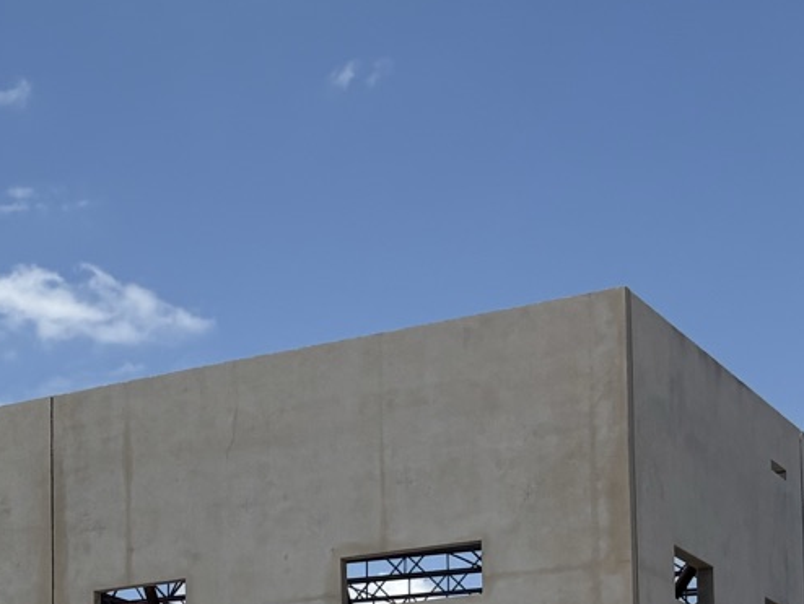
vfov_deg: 13.9
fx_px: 2347
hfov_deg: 17.4
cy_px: 863
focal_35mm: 101
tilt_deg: +5.2
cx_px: -412
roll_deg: -0.5
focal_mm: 5.96
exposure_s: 1/5348
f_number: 1.6
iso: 50
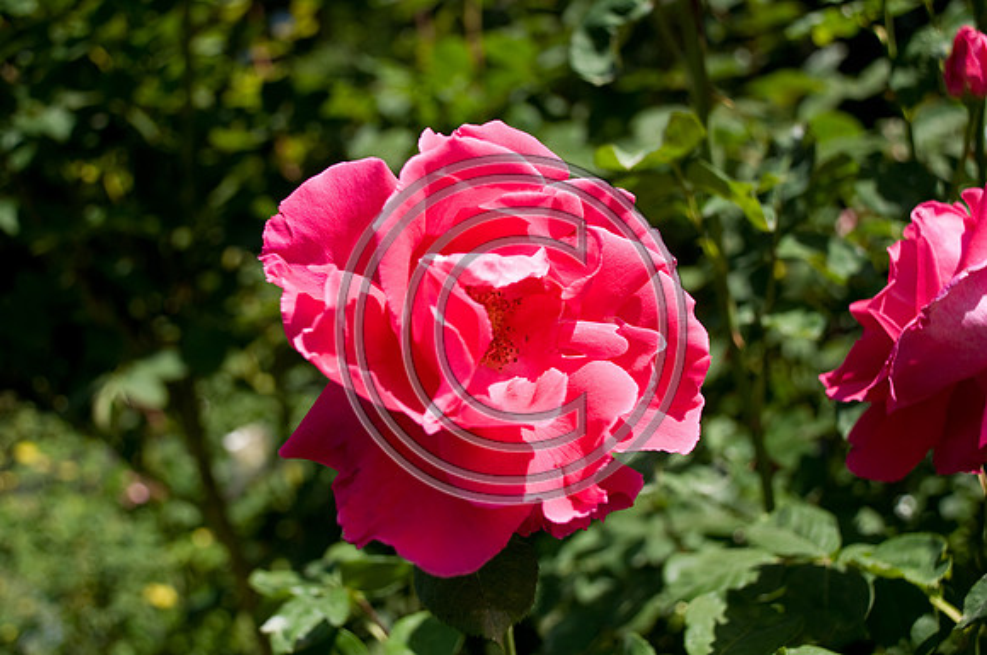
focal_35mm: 46
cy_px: 328
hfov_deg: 42.4
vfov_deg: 28.9
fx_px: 1273
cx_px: 494
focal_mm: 31
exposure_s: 1/320
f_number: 4
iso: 200
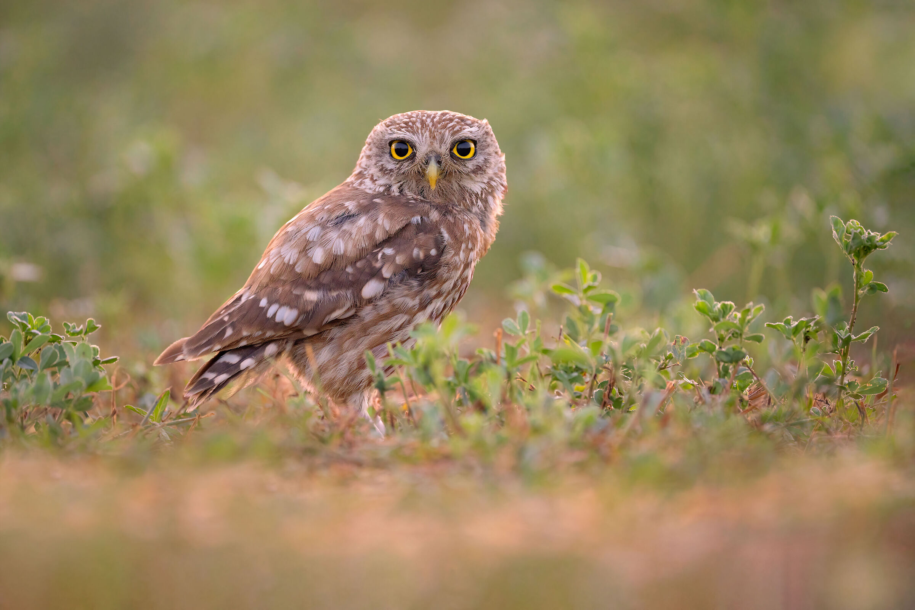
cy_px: 305
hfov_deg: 3.4
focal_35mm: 600
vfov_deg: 2.3
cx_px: 458
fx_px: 15249
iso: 2500
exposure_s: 1/125
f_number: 6.3
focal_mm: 600
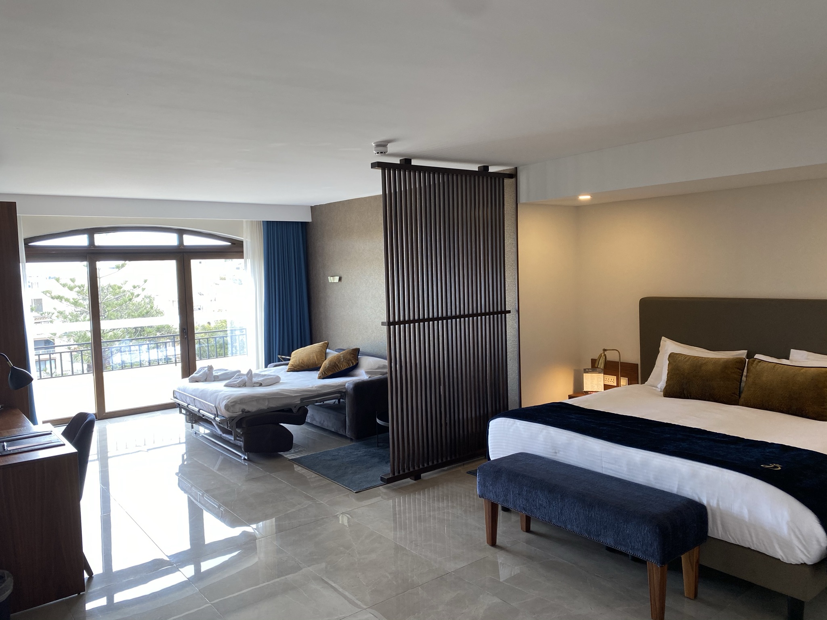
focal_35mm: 26
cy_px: 310
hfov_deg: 67.3
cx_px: 414
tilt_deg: -4.8
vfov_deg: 53.1
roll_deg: +1.7
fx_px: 621
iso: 64
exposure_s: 1/100
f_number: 1.8
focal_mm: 4.25
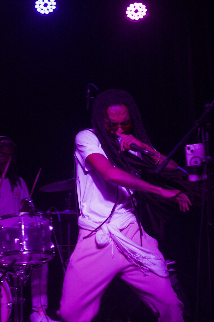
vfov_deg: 21.9
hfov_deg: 14.7
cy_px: 161
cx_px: 107
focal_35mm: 93
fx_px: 829
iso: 4000
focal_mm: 62
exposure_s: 1/80
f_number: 6.3
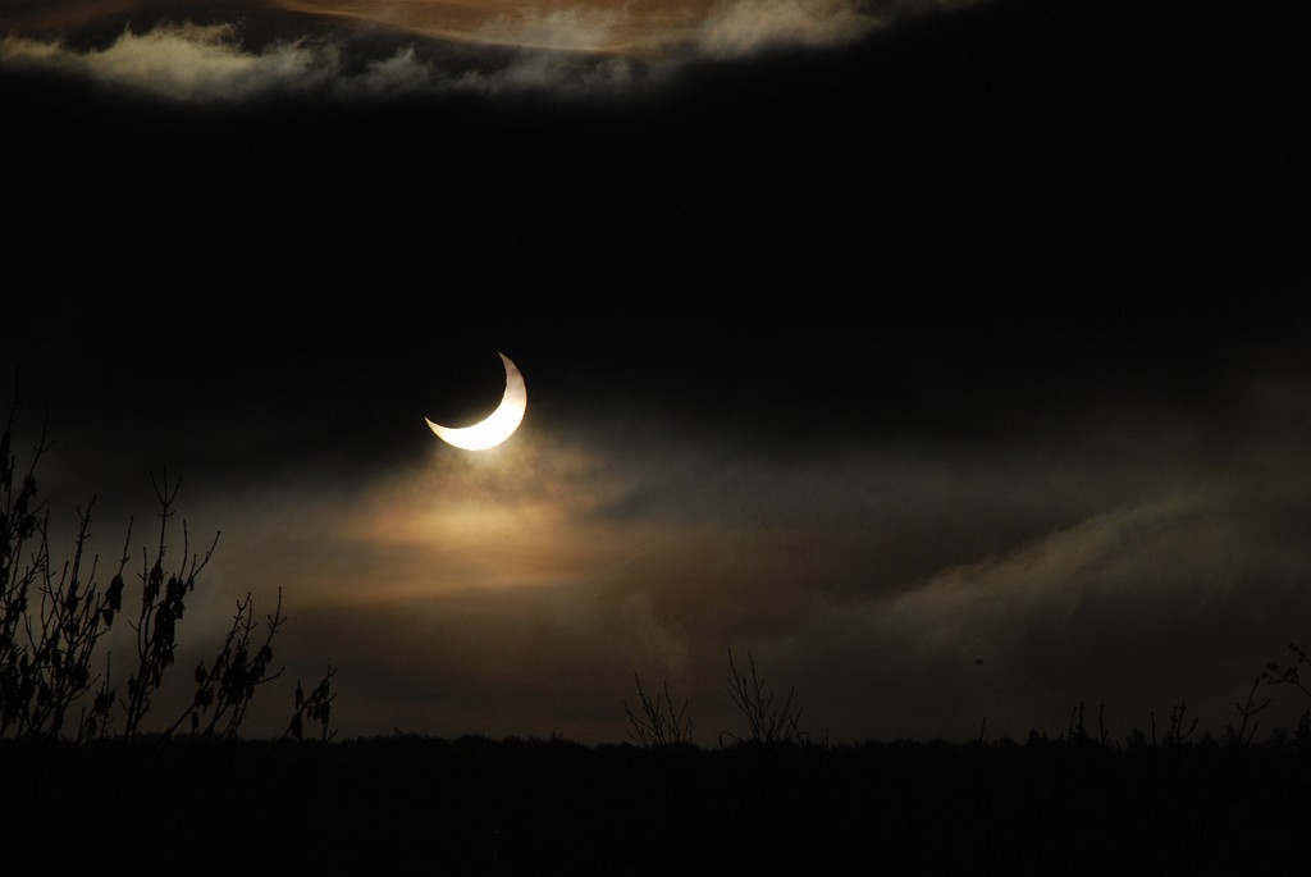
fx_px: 10936
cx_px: 656
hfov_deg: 6.9
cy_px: 438
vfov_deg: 4.6
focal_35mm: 300
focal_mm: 200
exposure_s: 1/1600
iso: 200
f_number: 32
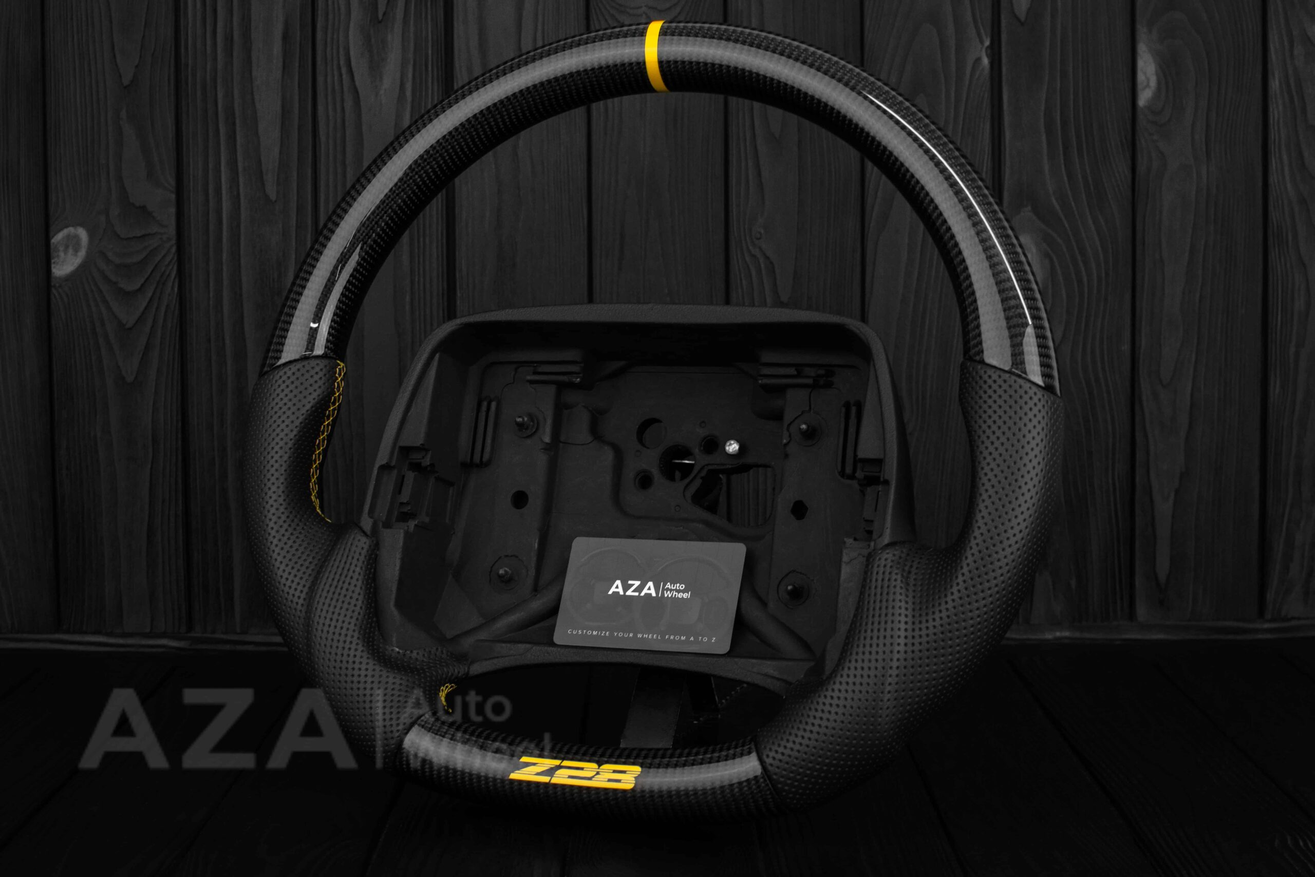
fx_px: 1918
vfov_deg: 25.8
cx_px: 658
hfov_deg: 37.8
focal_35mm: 52
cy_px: 438
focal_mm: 35
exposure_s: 1/125
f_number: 6.3
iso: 500
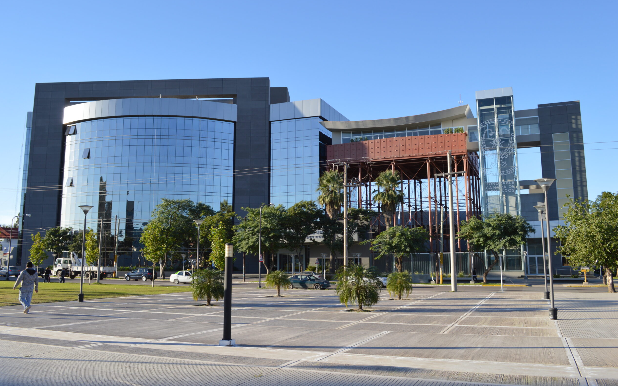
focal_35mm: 31
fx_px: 522
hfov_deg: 61.2
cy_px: 178
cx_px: 305
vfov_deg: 40.6
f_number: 7.1
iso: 100
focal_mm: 20
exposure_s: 1/200
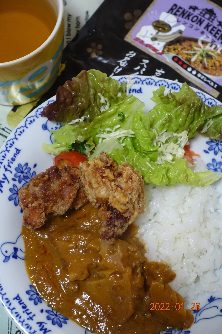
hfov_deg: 19.5
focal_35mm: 70
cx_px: 111
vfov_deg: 28.8
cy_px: 167
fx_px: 647
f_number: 2.8
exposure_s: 1/60
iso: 800
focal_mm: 25.7
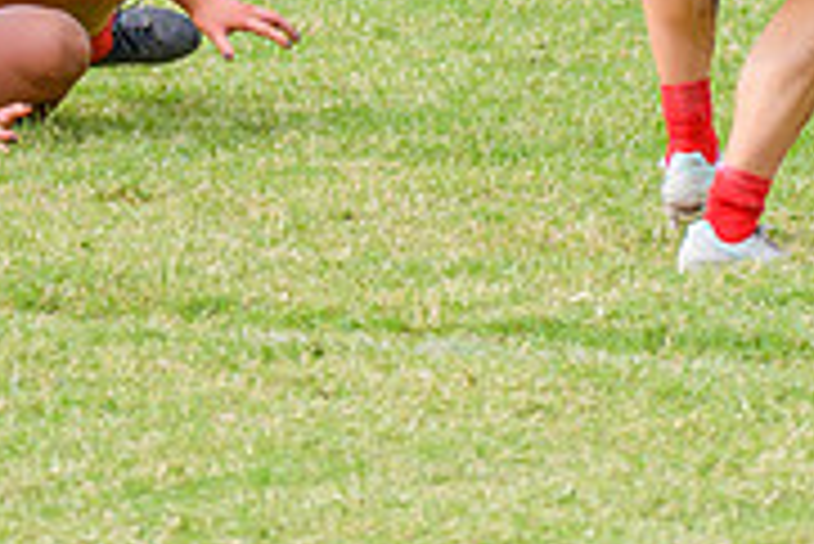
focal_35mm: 972
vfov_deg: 1.4
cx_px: 879
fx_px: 21995
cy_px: -335
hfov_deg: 2.1
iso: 800
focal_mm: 180
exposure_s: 1/2000
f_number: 5.6
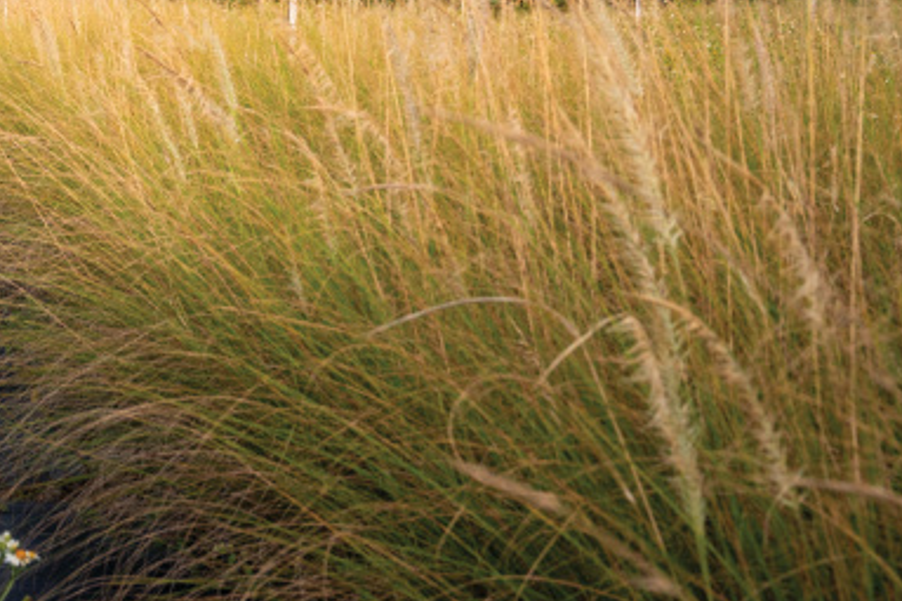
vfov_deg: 16.4
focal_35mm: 81
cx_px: -205
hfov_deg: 22.9
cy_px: -37
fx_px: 2029
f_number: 9
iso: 640
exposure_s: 1/125
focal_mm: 31
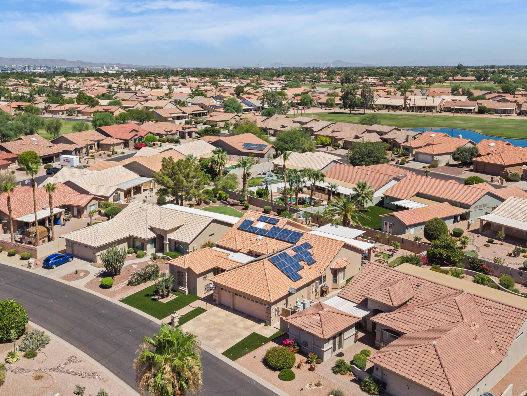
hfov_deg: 51.3
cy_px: 177
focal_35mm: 36
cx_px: 236
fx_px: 548
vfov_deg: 39.6
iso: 160
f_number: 1.8
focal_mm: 8.67
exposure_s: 1/5000
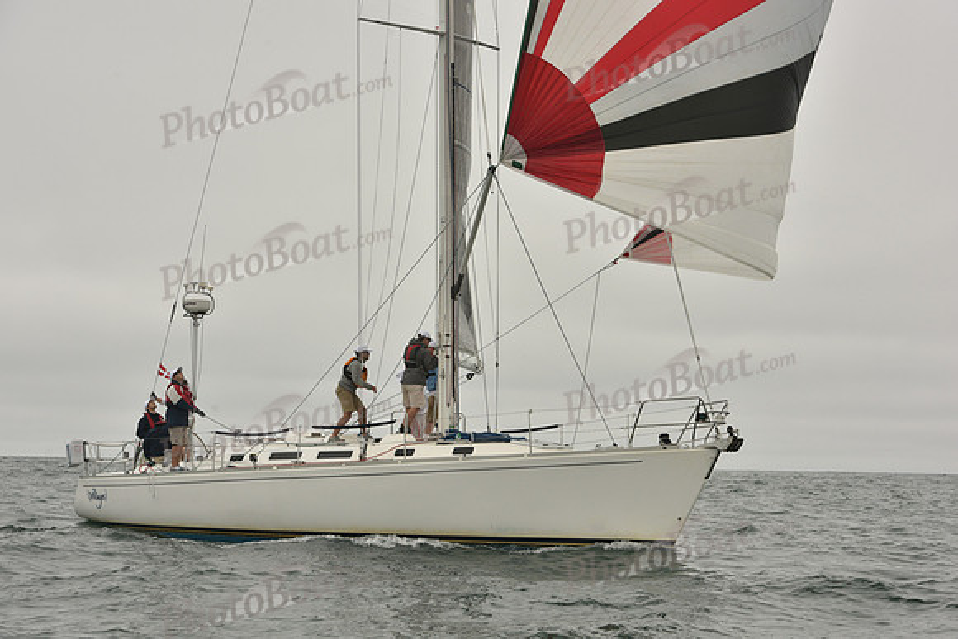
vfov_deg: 19.5
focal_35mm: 70
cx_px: 479
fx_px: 1863
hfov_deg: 28.8
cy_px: 320
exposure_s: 1/800
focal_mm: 70
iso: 320
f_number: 10
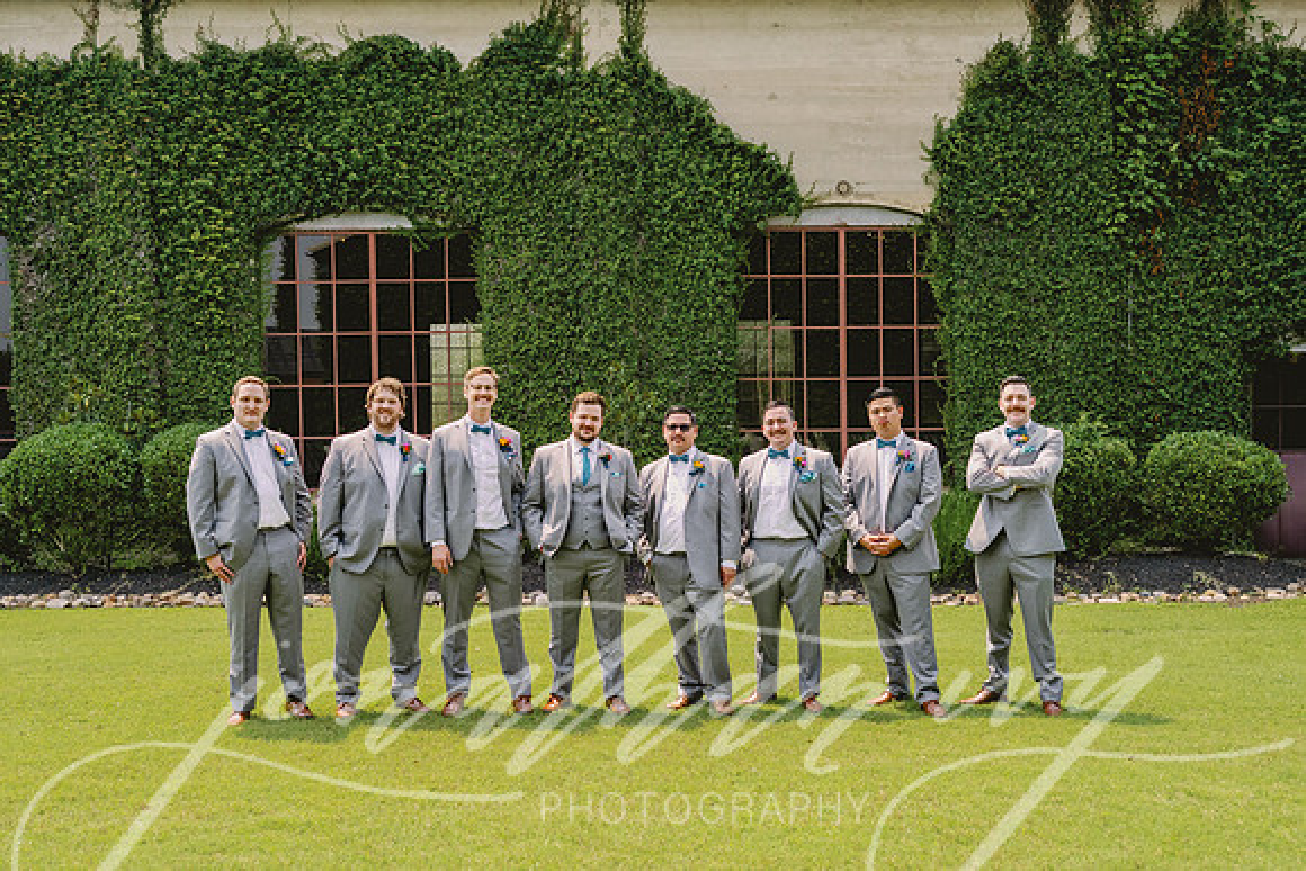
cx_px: 654
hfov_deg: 50.0
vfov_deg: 34.6
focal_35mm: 39
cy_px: 471
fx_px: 1400
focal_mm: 33
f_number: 4
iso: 400
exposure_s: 1/2000
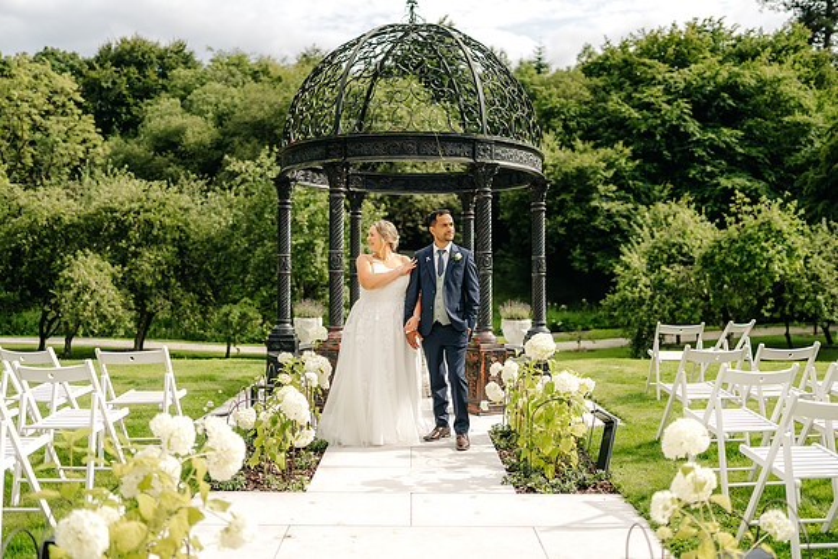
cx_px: 419
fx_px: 832
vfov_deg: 37.1
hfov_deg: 53.4
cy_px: 280
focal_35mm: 36
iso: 100
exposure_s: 1/4000
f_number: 1.4
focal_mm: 35
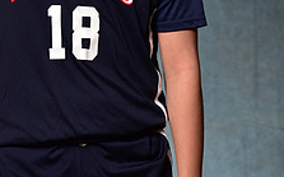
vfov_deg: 7.0
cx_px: 59
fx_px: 1439
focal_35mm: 186
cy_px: -52
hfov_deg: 11.2
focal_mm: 70
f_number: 5
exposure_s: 1/200
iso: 100
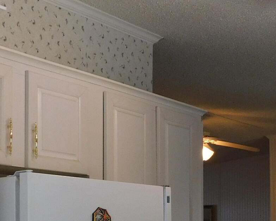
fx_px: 703
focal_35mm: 86
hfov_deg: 22.2
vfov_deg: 17.5
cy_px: 222
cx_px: 151
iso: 125
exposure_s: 1/80
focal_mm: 4
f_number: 3
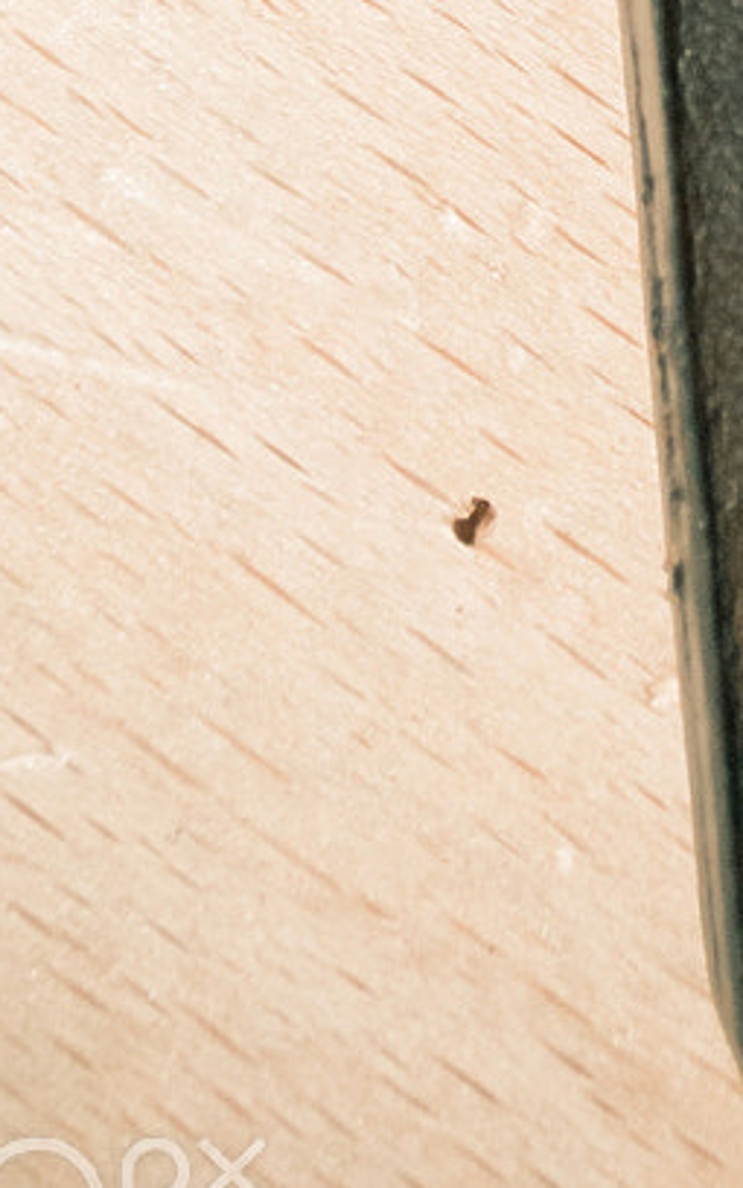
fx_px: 5637
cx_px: 1103
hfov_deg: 7.4
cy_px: -742
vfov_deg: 11.4
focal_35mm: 174
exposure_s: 1/50
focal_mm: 29
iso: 800
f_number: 4.5
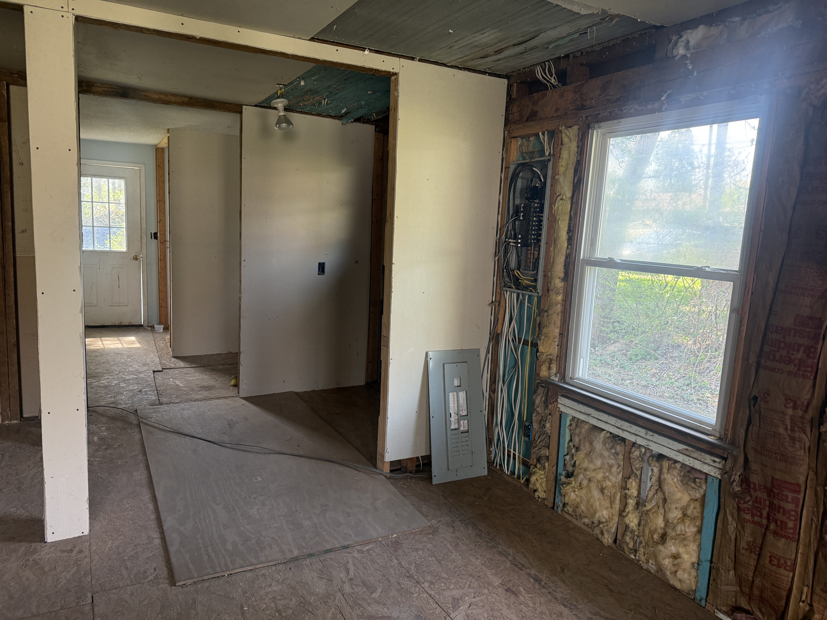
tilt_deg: -7.2
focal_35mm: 24
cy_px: 310
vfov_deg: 56.8
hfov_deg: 71.6
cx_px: 414
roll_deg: -1.4
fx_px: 573
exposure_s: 1/80
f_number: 1.78
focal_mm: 6.76
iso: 200
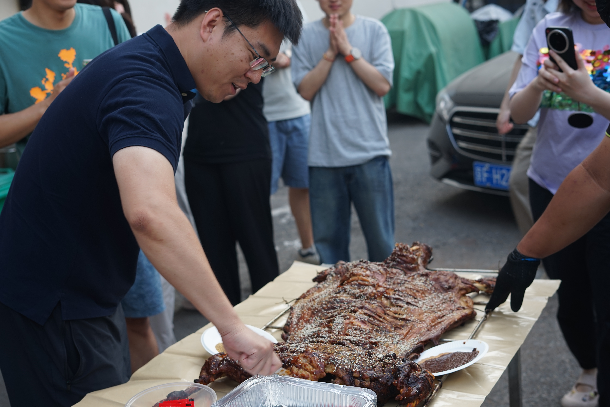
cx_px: 305
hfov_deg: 39.6
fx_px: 847
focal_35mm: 50
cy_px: 204
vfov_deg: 27.0
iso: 100
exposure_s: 1/80
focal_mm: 50
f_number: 4
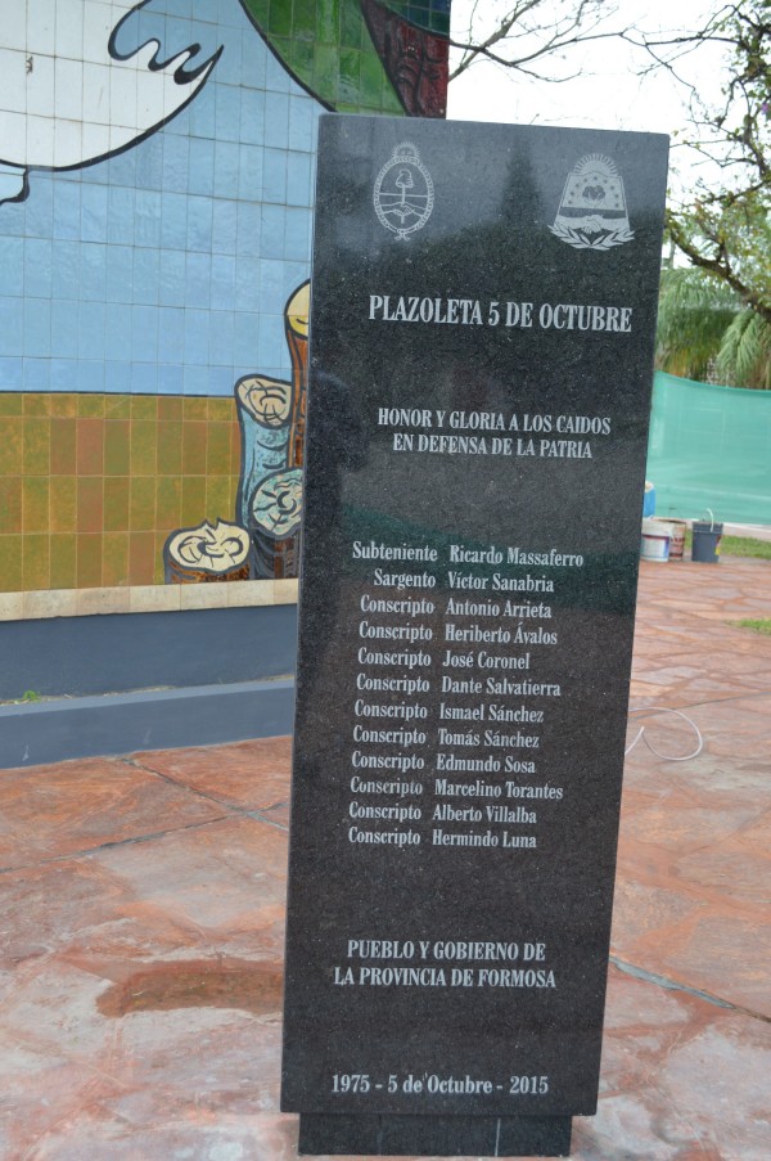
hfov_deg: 31.8
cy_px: 580
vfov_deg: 46.4
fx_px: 1352
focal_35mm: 42
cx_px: 386
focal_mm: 28
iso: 400
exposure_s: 1/100
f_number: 5
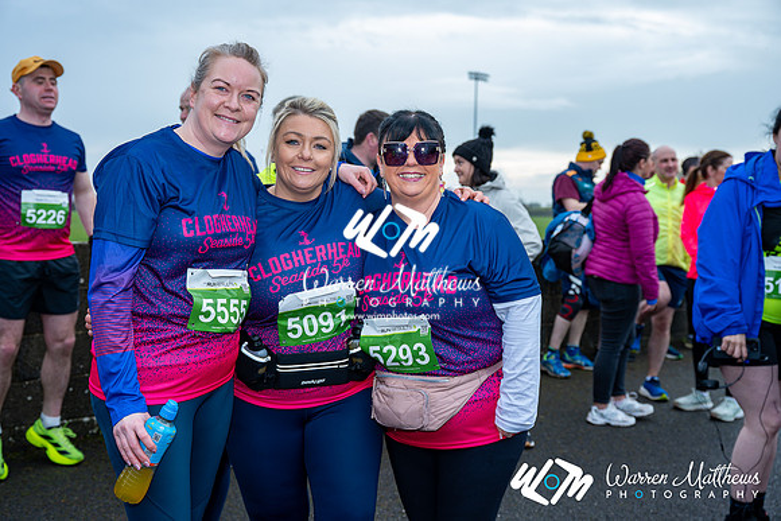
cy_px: 260
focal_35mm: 41
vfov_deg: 32.6
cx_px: 390
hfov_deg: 47.4
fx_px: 890
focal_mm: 41
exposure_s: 1/200
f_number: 4
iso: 100
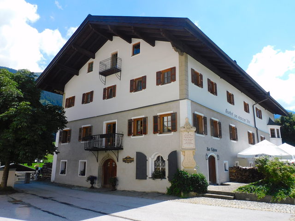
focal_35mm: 28
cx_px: 148
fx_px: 239
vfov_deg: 49.7
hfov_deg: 63.4
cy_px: 110
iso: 125
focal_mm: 5
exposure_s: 1/1000
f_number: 3.5
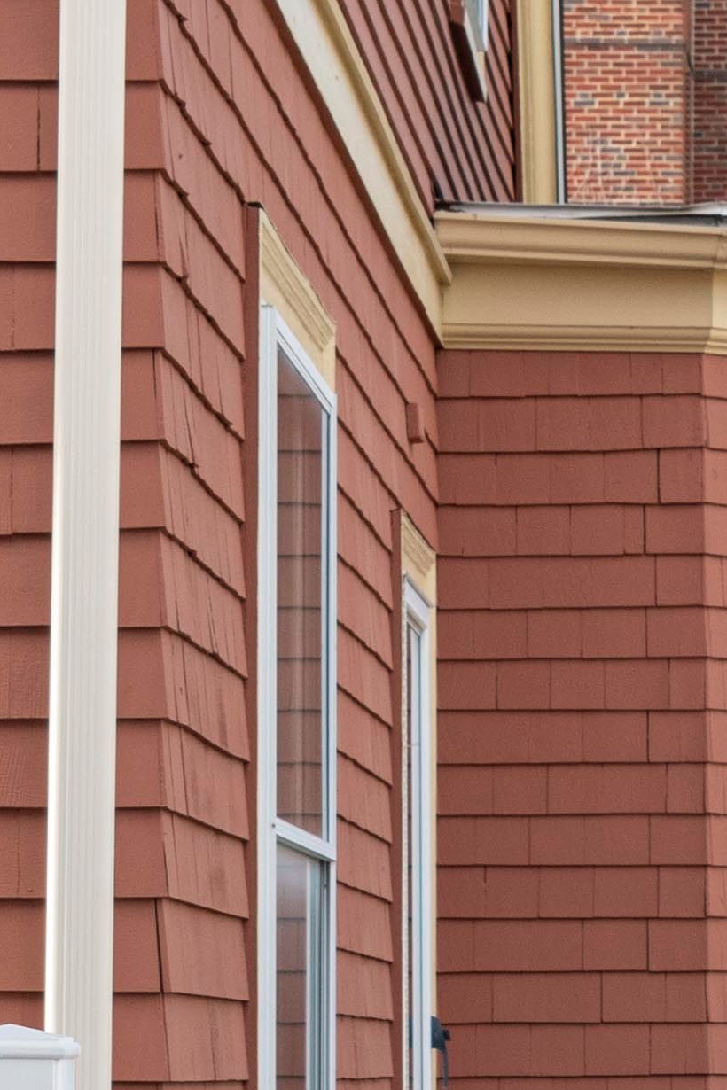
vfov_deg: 10.8
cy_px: 1275
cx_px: 703
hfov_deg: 7.3
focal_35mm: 188
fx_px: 5694
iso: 200
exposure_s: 1/160
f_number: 8
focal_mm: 28
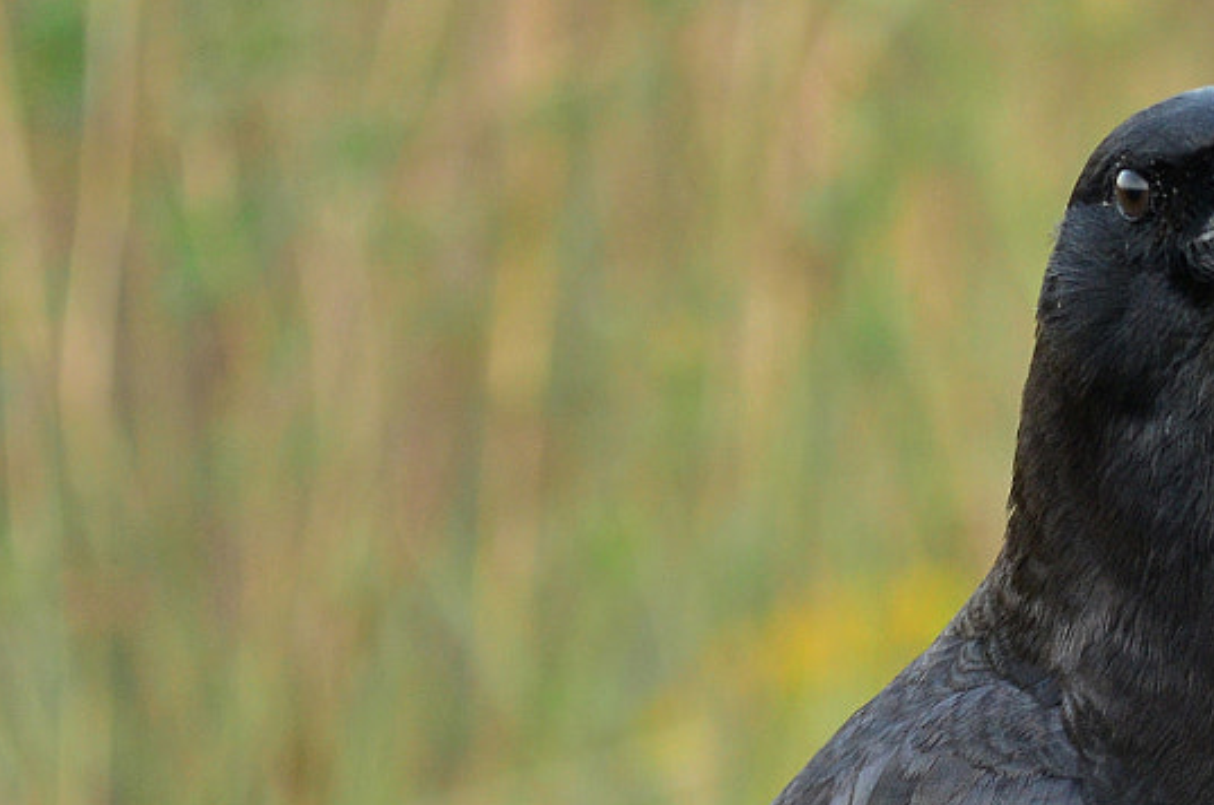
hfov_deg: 2.6
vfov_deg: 1.7
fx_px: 27064
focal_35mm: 804
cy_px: 867
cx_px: 1438
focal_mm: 180
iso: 800
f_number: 3.5
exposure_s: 1/320
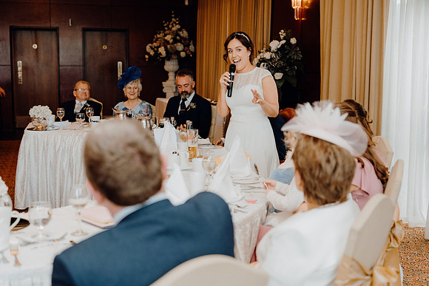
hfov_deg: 37.5
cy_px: 143
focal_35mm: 53
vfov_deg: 25.5
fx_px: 632
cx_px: 214
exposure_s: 1/200
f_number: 2.8
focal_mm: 53
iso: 1250
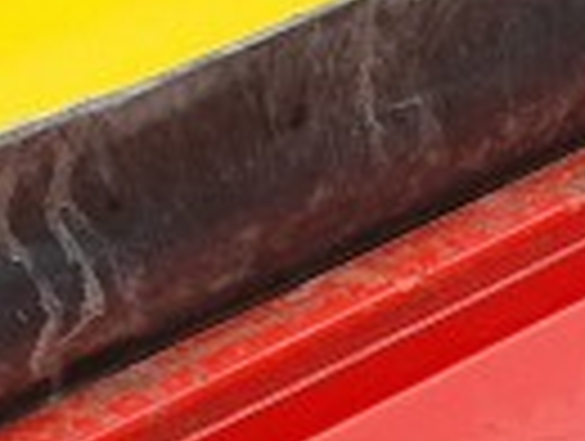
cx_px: 1575
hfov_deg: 9.3
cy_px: 1642
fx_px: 3065
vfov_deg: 6.8
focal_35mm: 181
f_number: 1.8
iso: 50
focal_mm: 5.4
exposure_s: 1/381
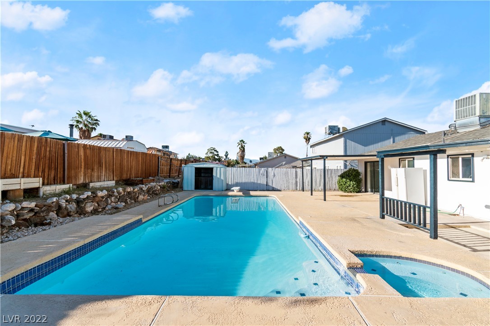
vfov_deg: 77.3
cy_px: 163
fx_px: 204
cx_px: 245
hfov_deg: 100.4
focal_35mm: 15
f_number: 9
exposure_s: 1/200
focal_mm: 10
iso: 100
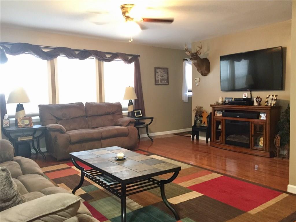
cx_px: 148
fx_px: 248
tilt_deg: -4.8
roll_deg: +1.8
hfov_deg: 61.7
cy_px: 111
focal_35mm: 29
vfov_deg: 48.2
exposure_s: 1/15
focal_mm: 4.15
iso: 250
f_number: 2.2
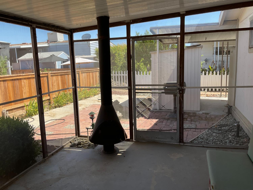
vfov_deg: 48.2
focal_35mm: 29
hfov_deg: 61.7
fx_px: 212
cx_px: 126
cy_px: 95
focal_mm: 3
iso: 16
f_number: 1.8
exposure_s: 1/627
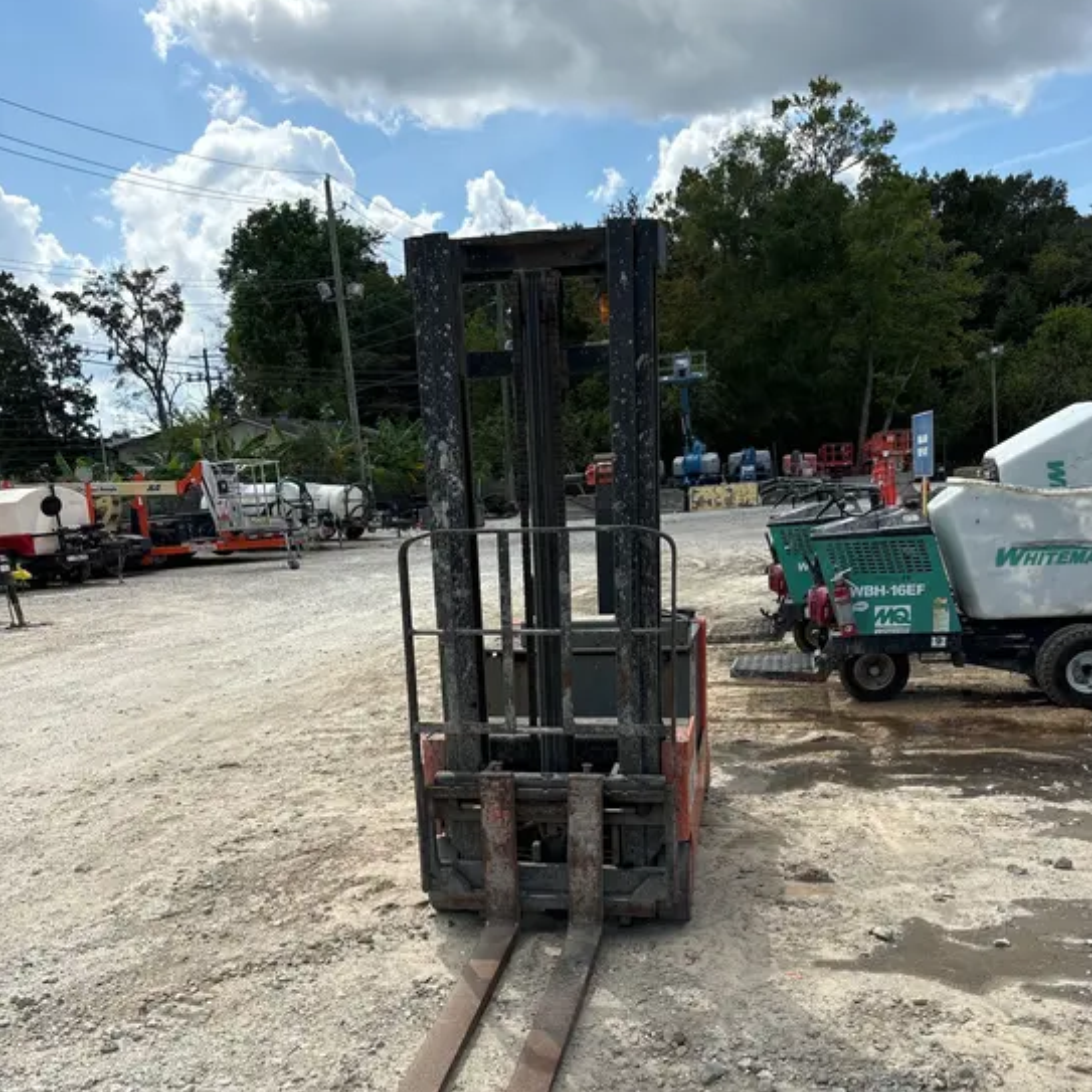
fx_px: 1106
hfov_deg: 52.5
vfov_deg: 51.6
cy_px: 723
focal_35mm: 31
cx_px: 551
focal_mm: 5.96
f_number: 1.6
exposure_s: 1/2933
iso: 50
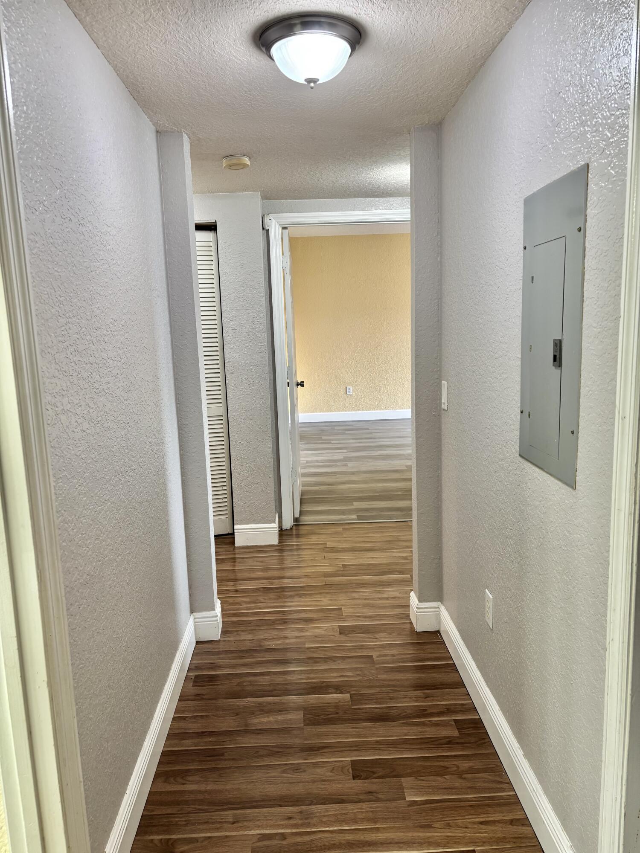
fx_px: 641
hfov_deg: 53.1
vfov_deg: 67.3
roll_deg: +1.1
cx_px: 320
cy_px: 426
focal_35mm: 26
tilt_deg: -9.7
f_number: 1.6
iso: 125
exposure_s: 1/60
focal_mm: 5.96
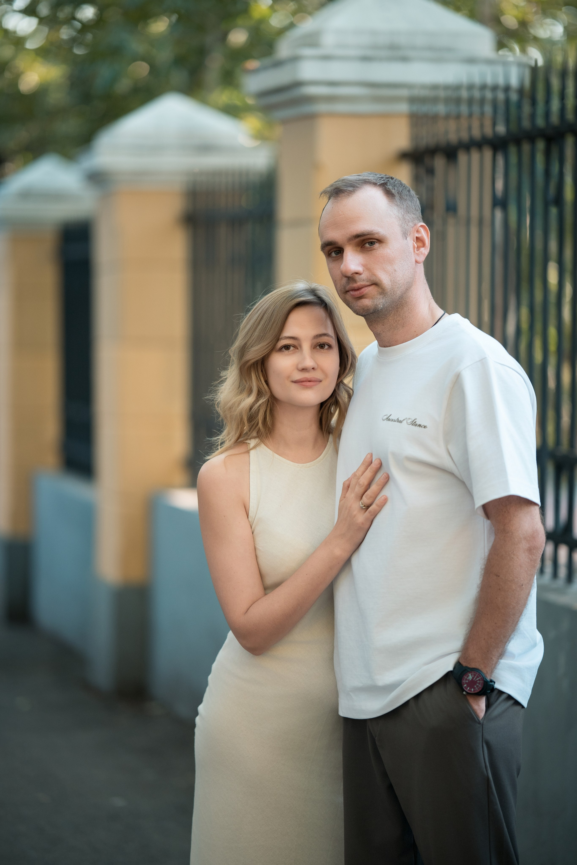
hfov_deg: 12.1
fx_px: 2716
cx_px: 288
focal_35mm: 113
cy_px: 432
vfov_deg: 18.1
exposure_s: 1/500
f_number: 1.2
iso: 250
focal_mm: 75
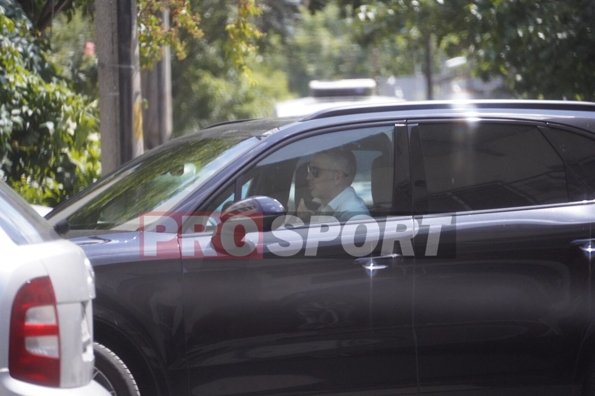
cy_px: 198
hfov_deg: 7.2
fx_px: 4759
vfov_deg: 4.8
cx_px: 298
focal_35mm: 288
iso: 8000
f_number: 6.3
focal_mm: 288
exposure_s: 1/320
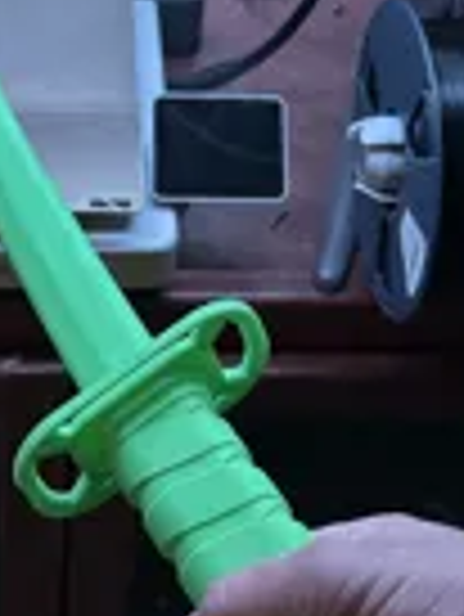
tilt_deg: -38.8
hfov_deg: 20.9
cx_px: 126
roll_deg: -3.9
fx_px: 1249
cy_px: 108
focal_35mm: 70
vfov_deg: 27.1
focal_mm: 6.86
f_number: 1.78
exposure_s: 1/40
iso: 640
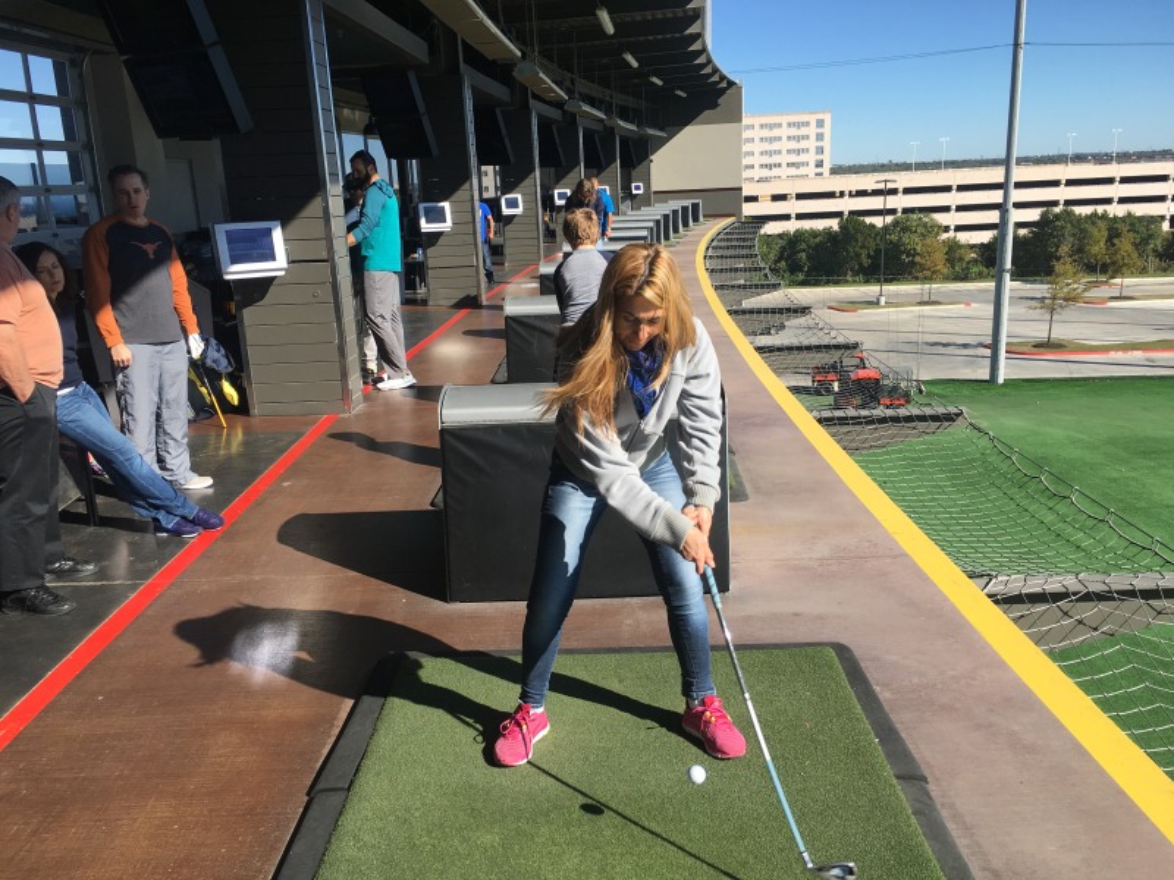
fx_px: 984
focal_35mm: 29
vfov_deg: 48.2
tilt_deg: -13.5
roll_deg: +3.6
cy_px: 440
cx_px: 587
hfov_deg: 61.7
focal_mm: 4.15
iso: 25
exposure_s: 1/1304
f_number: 2.2
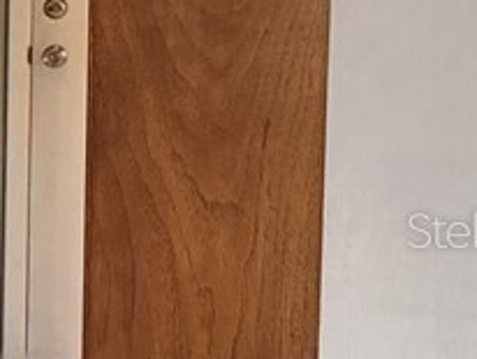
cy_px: 229
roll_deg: +2.3
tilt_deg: -6.4
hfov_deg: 8.0
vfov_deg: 8.0
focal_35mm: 186
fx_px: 2566
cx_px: -1227
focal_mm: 6.76
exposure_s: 1/60
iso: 250
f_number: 1.78
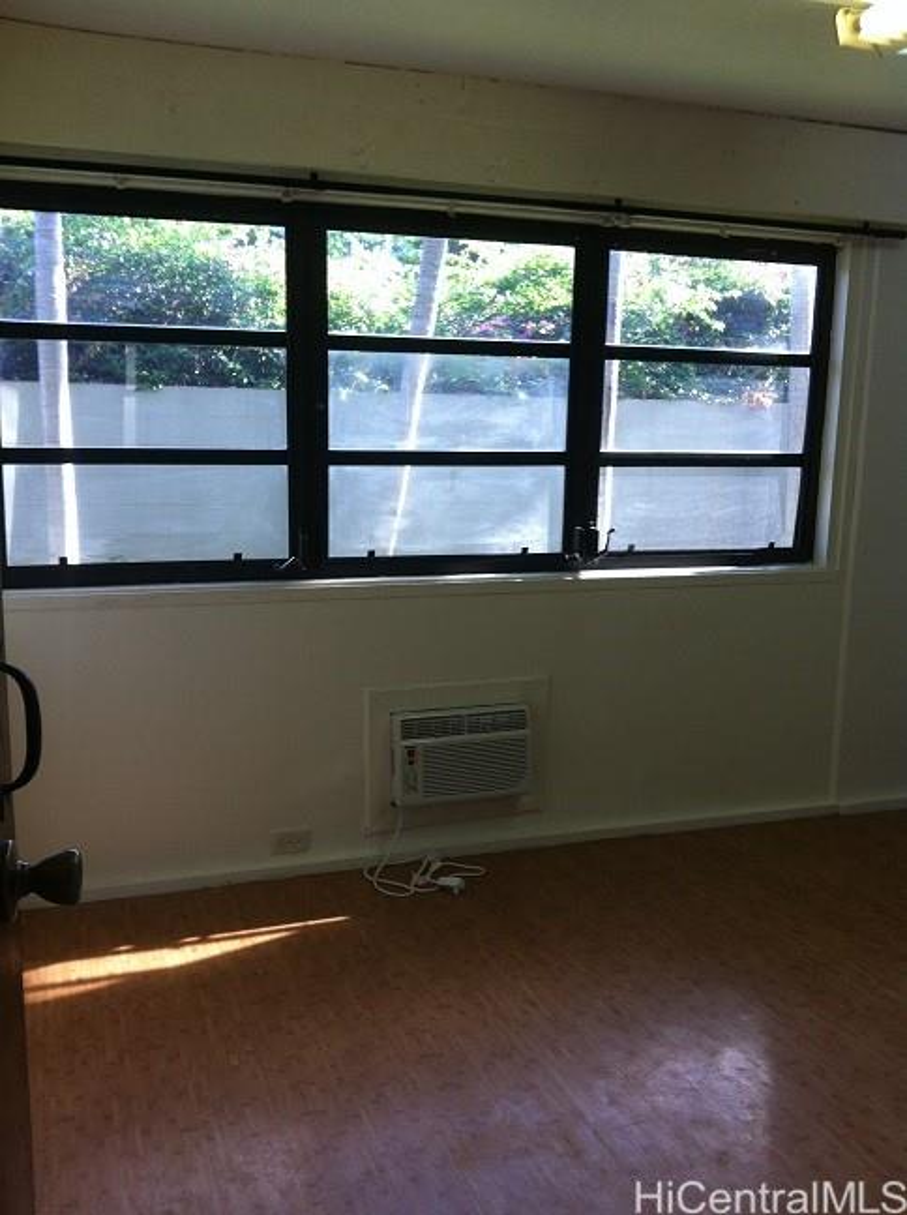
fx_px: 1226
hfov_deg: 40.6
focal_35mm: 35
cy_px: 608
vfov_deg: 52.7
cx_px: 454
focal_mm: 3.85
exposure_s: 1/30
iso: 80
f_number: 2.8
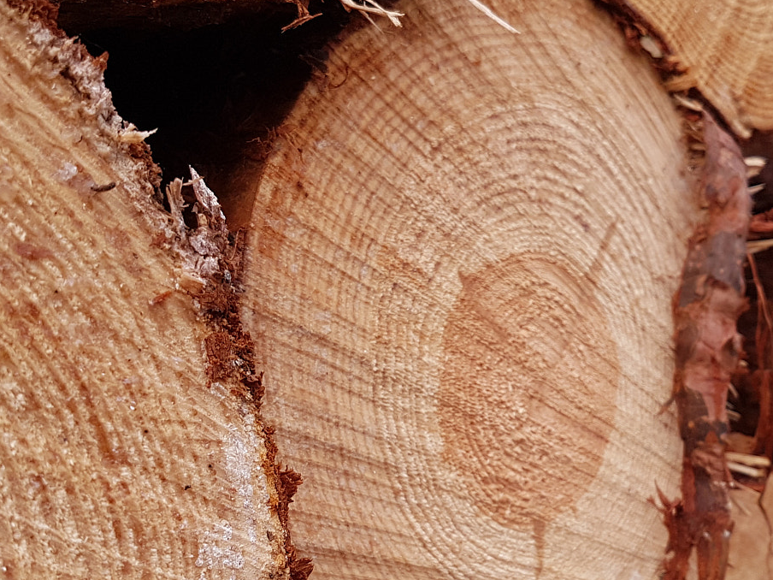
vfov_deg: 31.0
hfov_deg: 40.9
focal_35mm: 46
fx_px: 1027
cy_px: 428
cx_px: 484
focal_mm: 4.2
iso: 40
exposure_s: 1/108
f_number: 1.7
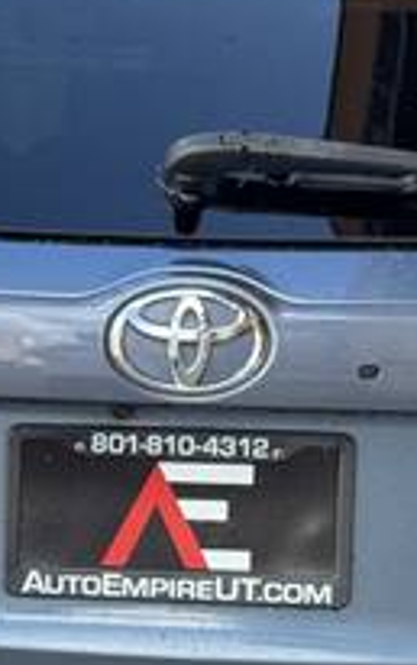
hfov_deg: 8.0
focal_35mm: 158
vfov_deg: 13.2
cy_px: 523
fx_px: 2869
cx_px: -352
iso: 64
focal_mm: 6.76
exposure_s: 1/470
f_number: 1.78
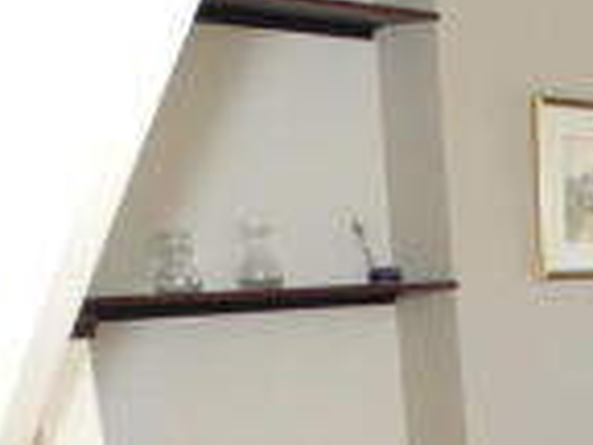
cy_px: 744
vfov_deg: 12.2
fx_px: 1936
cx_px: 1003
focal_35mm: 113
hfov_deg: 15.4
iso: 200
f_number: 2.8
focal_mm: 6
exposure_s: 1/30
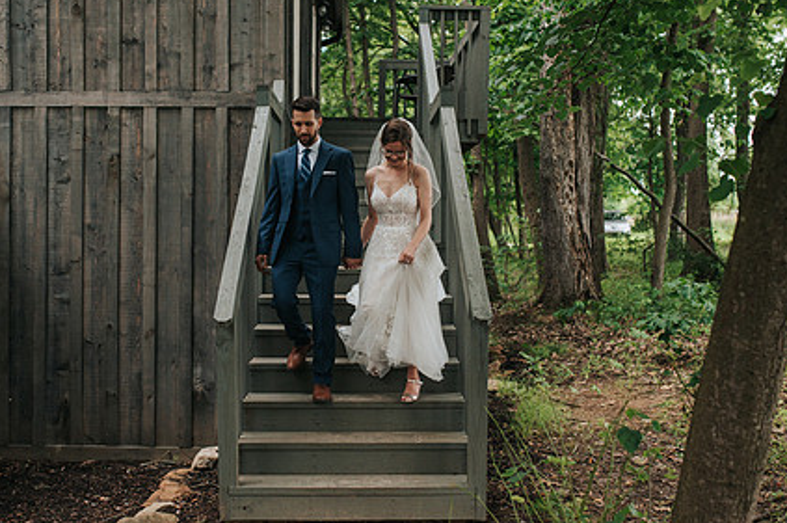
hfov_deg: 40.3
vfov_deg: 27.5
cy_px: 259
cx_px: 355
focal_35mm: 49
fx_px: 1070
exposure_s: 1/800
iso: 640
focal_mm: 35
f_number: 2.8
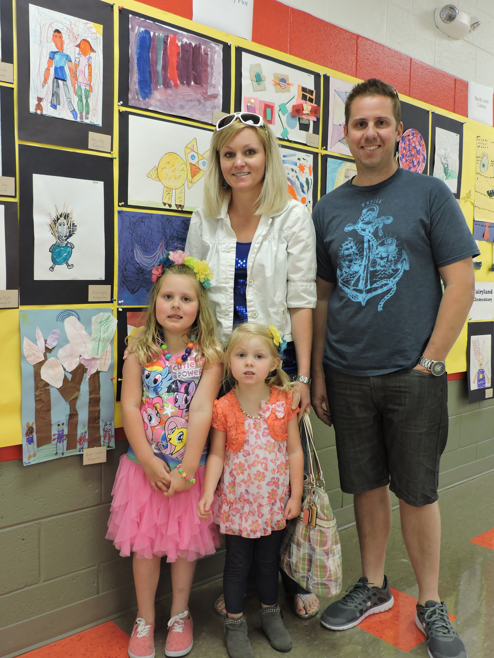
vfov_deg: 55.4
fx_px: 628
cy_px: 329
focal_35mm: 33
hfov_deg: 42.9
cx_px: 247
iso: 400
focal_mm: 5.9
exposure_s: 1/40
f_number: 3.2
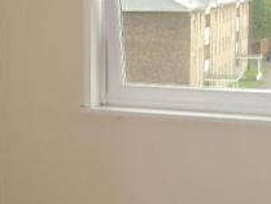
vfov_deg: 14.0
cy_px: 136
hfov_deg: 18.5
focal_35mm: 106
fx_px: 830
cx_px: 84
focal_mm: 7.9
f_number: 2.8
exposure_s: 1/60
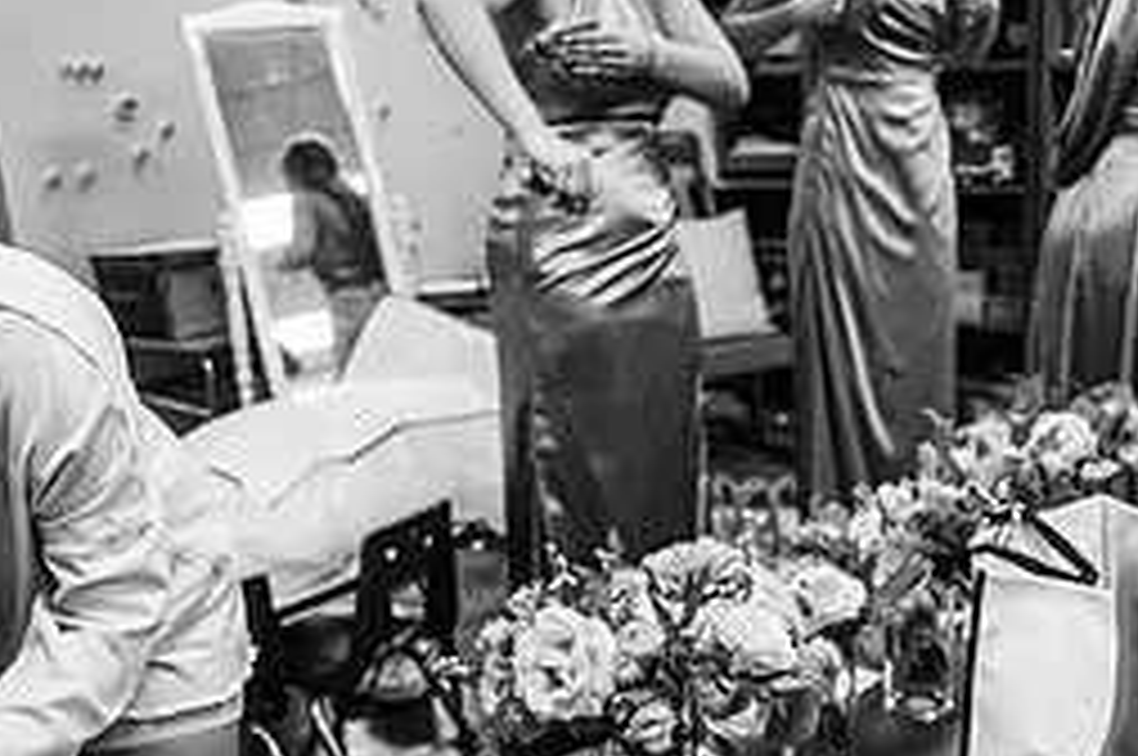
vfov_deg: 23.8
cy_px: 702
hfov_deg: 35.9
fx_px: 1736
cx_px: 760
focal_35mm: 55
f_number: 2.8
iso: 2000
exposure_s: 1/320
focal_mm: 24
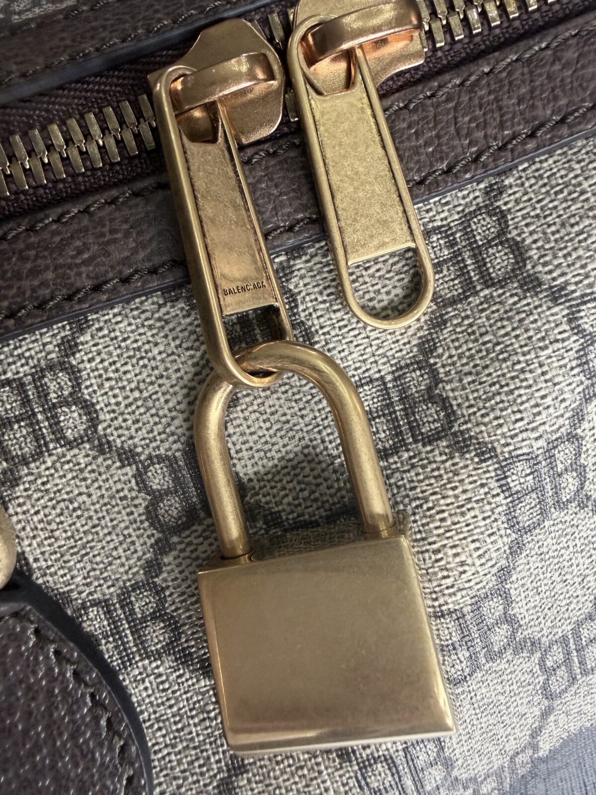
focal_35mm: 24
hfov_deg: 56.8
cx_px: 298
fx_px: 551
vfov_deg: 71.6
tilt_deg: -62.7
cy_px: 398
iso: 250
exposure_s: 1/100
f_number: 2.2
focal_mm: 2.22
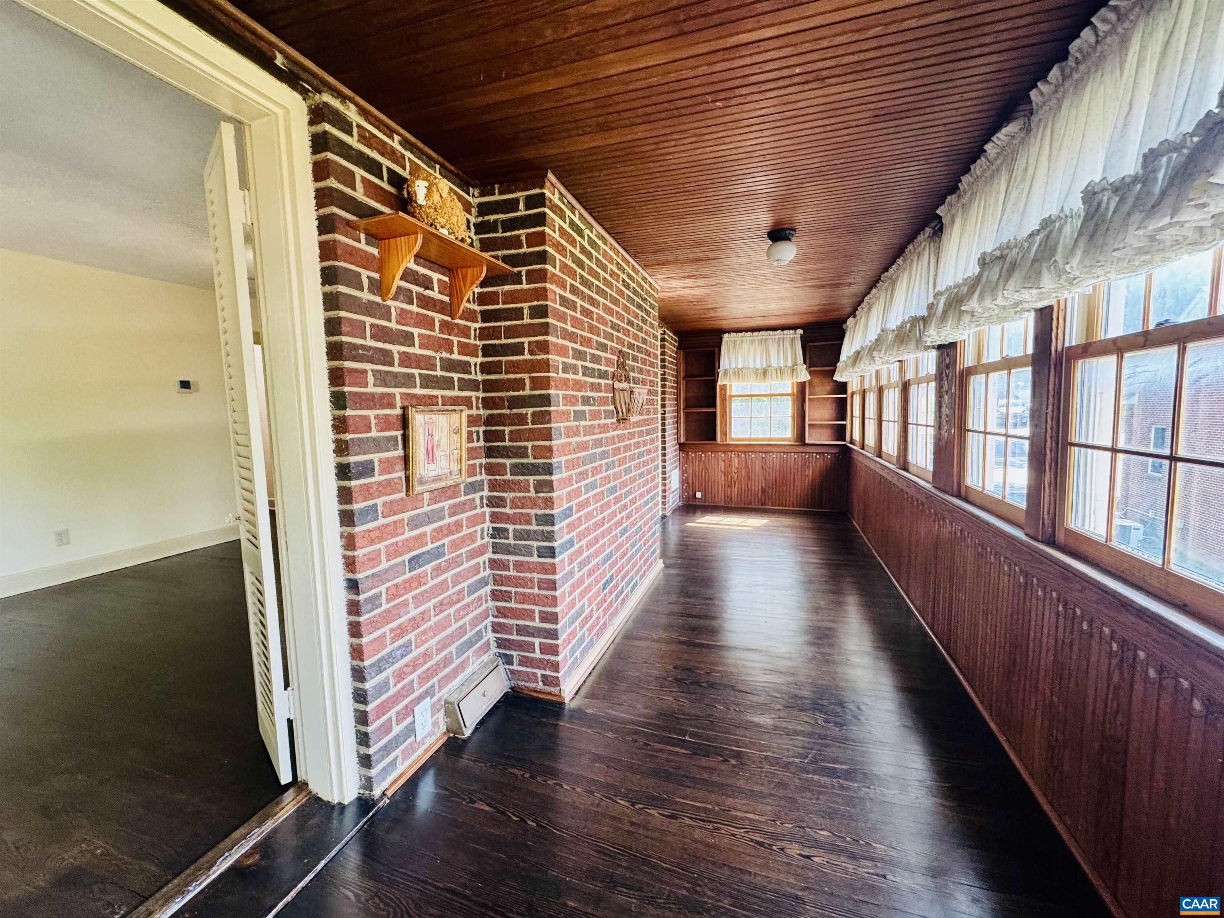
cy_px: 459
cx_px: 612
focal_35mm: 14
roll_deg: +1.7
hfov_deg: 102.1
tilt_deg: -4.8
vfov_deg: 85.7
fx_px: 495
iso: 250
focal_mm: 2.22
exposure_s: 1/99
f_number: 2.2
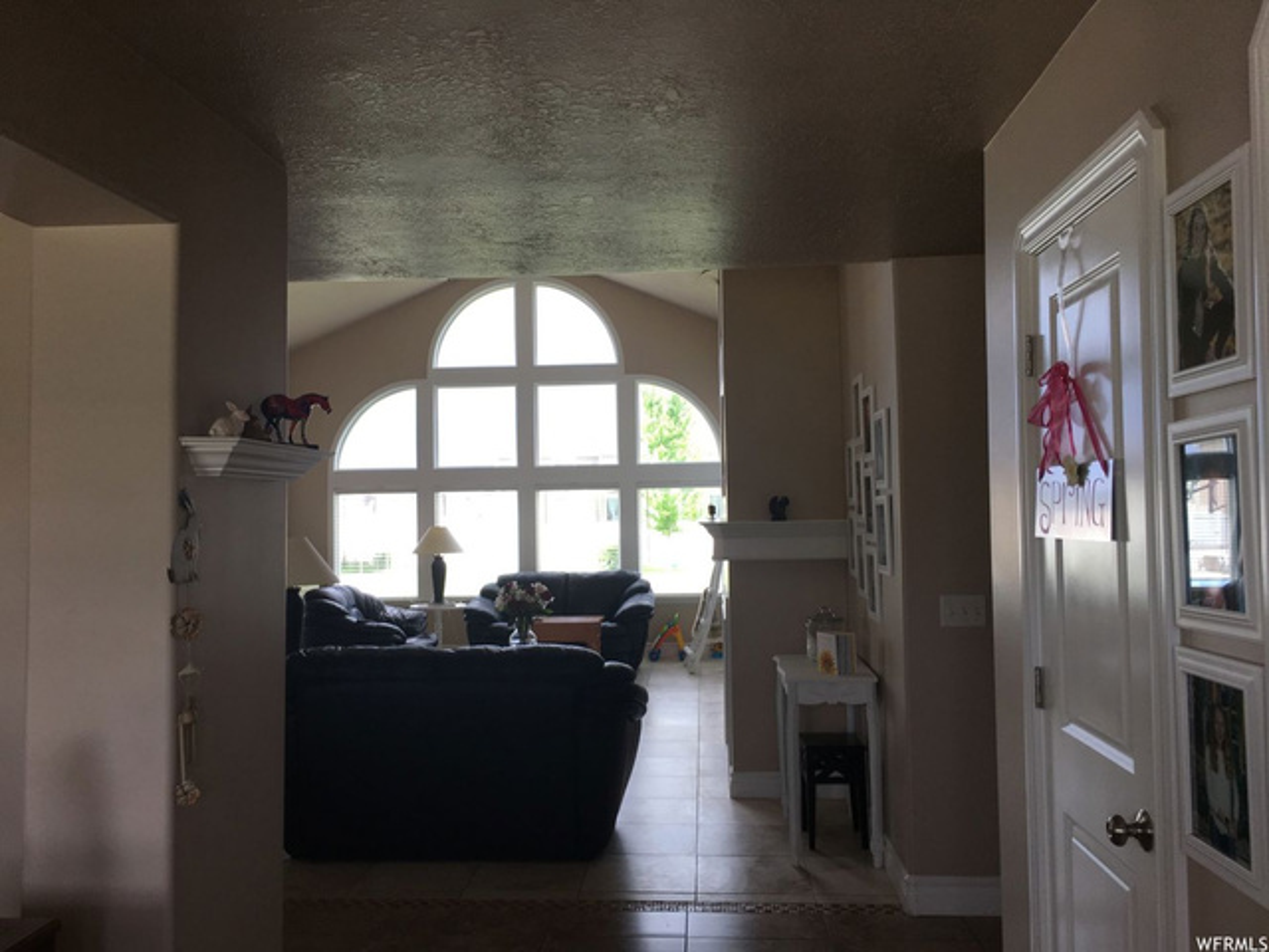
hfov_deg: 61.7
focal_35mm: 29
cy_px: 476
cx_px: 634
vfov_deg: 48.2
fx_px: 1063
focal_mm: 4.15
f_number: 2.2
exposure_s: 1/120
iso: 32
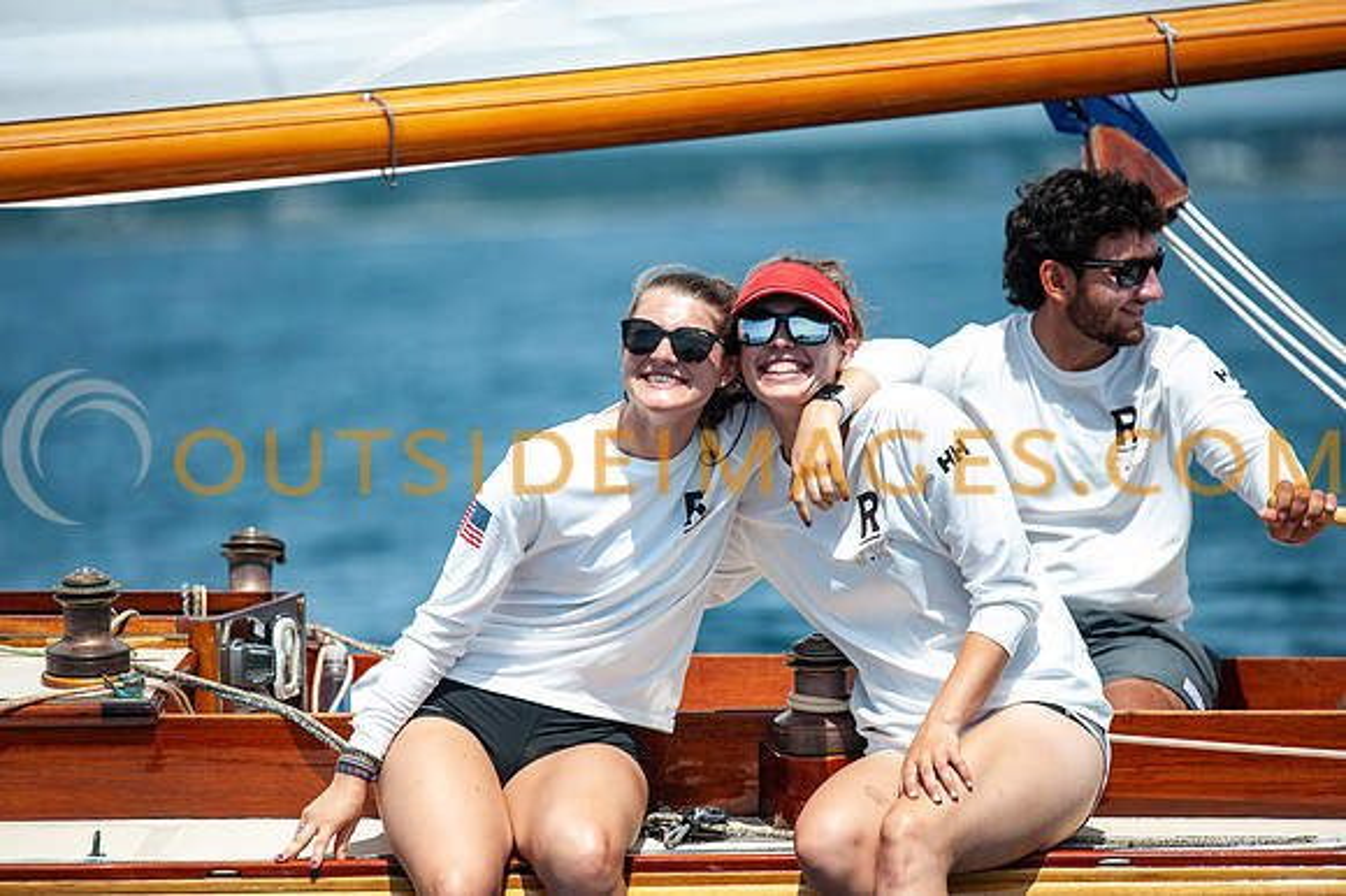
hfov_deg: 6.9
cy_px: 448
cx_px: 673
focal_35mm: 300
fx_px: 11210
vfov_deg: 4.6
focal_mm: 300
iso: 250
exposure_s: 1/3200
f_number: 4
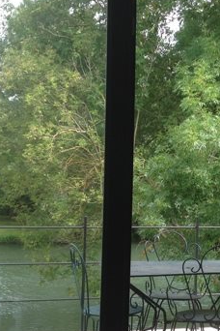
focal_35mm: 85
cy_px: 182
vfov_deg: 23.9
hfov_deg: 15.7
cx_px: 238
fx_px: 779
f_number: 2.4
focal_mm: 4.28
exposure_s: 1/321
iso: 50
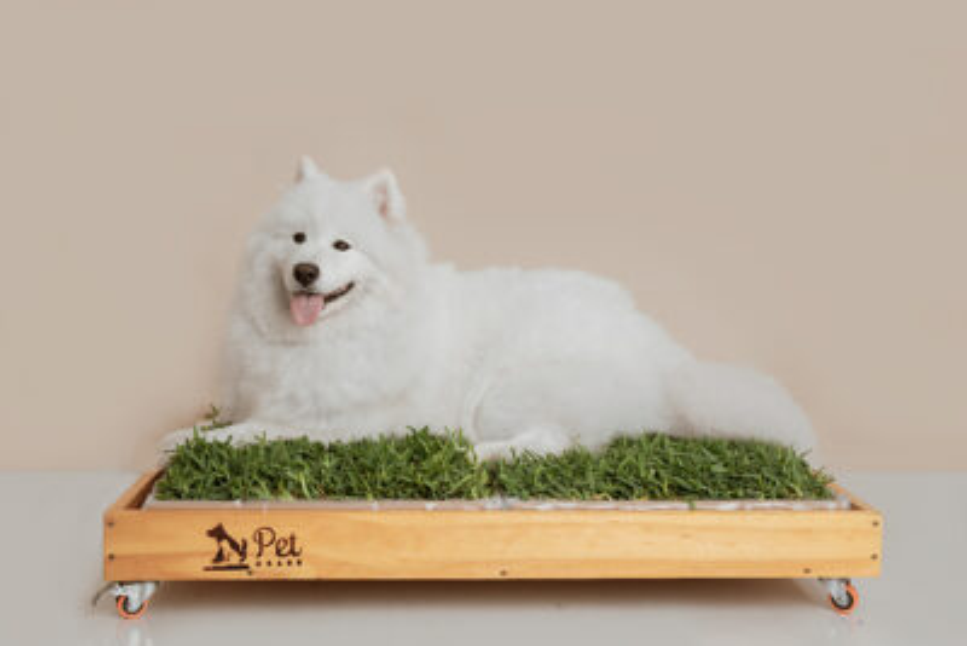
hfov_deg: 46.6
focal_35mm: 42
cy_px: 323
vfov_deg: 32.1
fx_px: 1123
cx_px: 484
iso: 125
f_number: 6.3
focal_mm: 41.8
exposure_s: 1/160
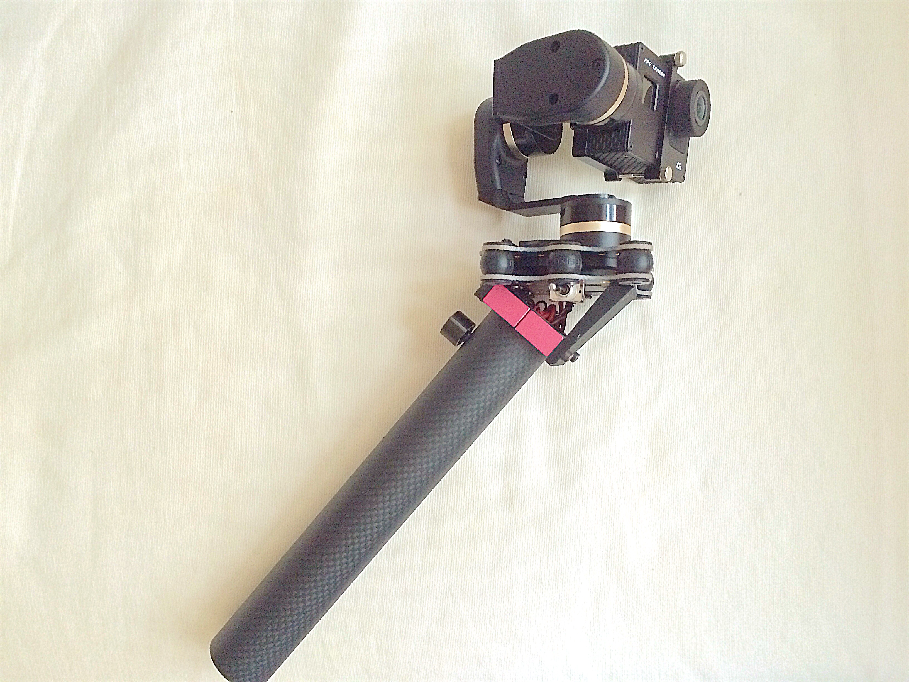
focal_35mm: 30
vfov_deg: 46.8
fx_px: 788
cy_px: 341
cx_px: 454
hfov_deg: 60.0
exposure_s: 1/30
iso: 250
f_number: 2.2
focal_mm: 4.12
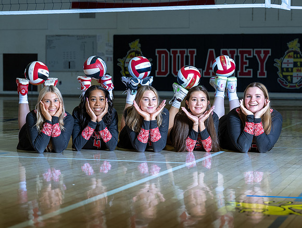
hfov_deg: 20.2
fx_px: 847
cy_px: 127
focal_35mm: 97
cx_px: 164
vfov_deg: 15.3
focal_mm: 70
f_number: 4.5
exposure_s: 1/160
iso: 640
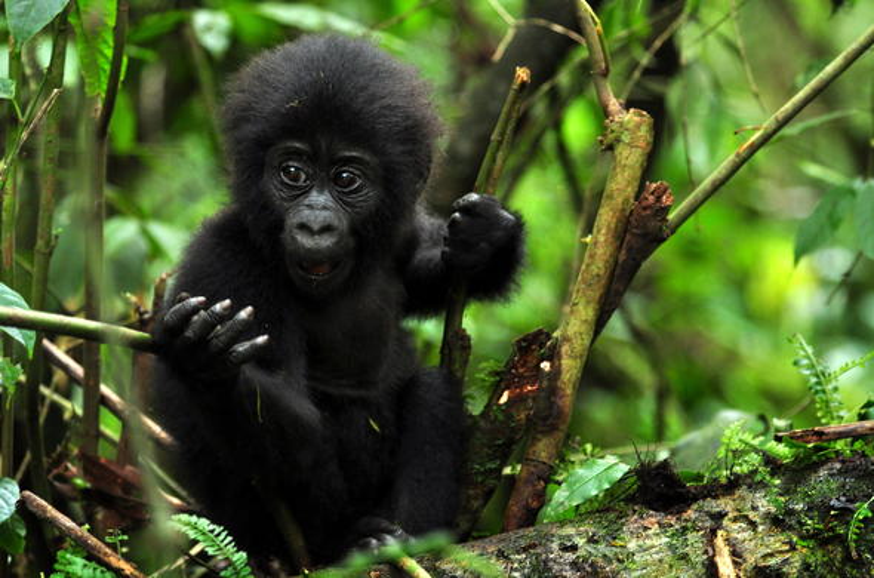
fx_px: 6537
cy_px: 289
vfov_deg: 5.1
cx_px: 437
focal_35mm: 270
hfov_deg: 7.6
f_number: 5
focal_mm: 180
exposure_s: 1/60
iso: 640
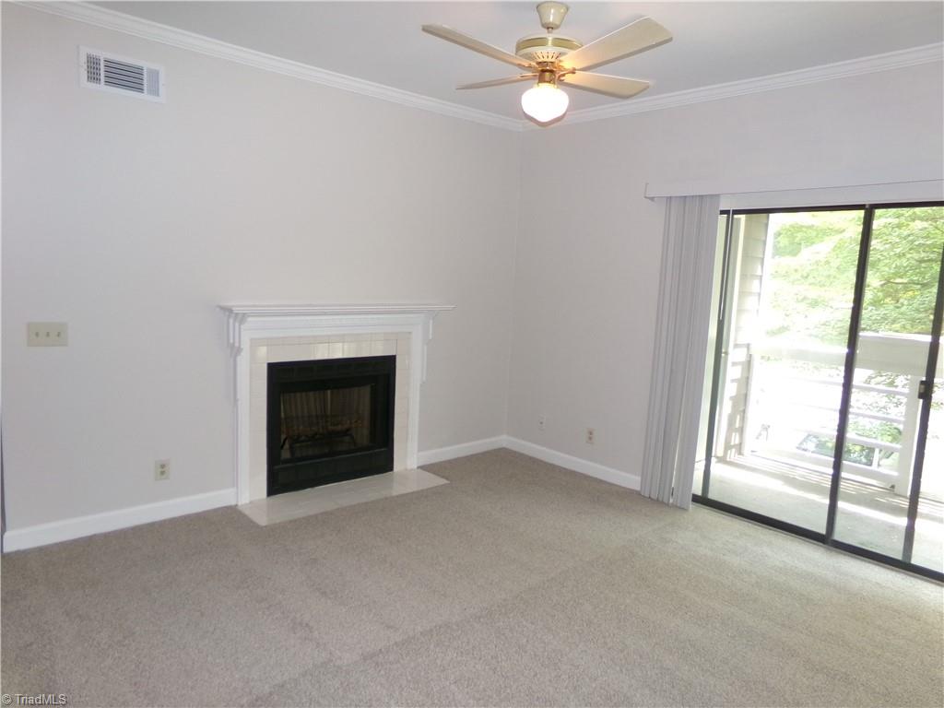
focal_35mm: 24
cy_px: 354
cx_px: 472
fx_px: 654
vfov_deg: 56.8
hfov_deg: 71.6
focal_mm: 4.3
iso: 200
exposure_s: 1/34
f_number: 3.7
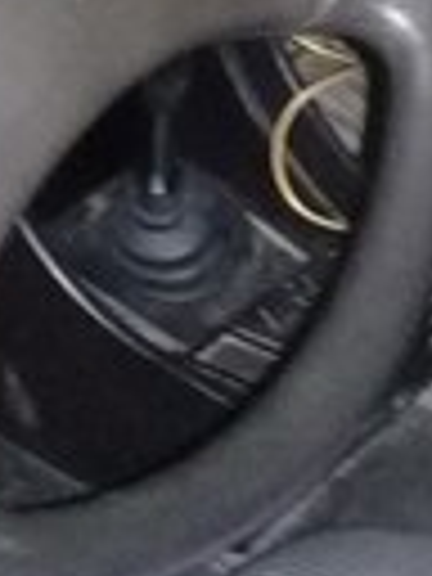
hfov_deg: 12.3
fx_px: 1997
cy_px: -166
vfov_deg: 15.6
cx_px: 50
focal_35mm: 120
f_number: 2.2
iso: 640
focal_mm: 3.3
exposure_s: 1/15
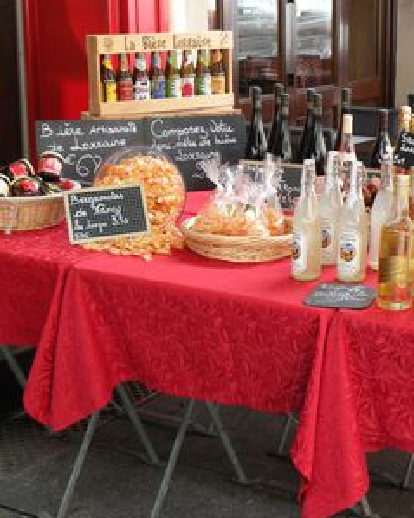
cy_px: 243
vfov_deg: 27.1
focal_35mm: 70
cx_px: 286
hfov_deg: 21.7
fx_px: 1073
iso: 64
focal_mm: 7.4
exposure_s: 1/9.8
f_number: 3.2
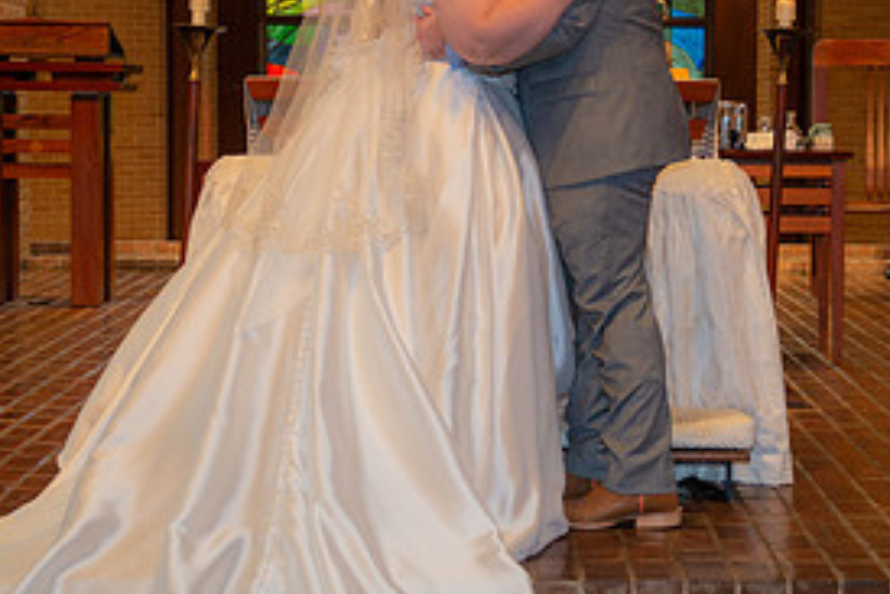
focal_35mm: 93
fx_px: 2300
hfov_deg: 21.9
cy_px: 256
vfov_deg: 14.7
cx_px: 516
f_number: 3.5
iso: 1250
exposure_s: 1/125
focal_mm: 44
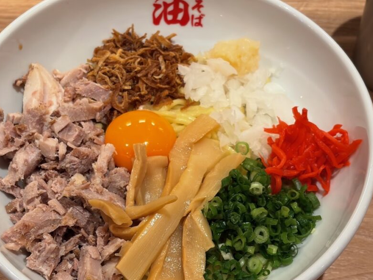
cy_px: 153
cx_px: 176
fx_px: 733
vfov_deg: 21.6
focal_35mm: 68
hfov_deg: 28.6
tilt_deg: -55.1
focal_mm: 5.96
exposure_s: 1/50
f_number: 1.6
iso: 40
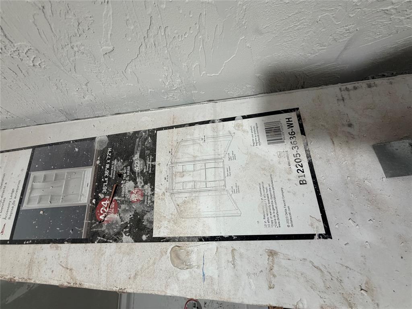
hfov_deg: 102.1
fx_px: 167
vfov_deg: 85.7
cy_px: 154
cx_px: 206
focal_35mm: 14
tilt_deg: -70.1
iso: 250
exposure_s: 1/120
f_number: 2.2
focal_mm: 2.22
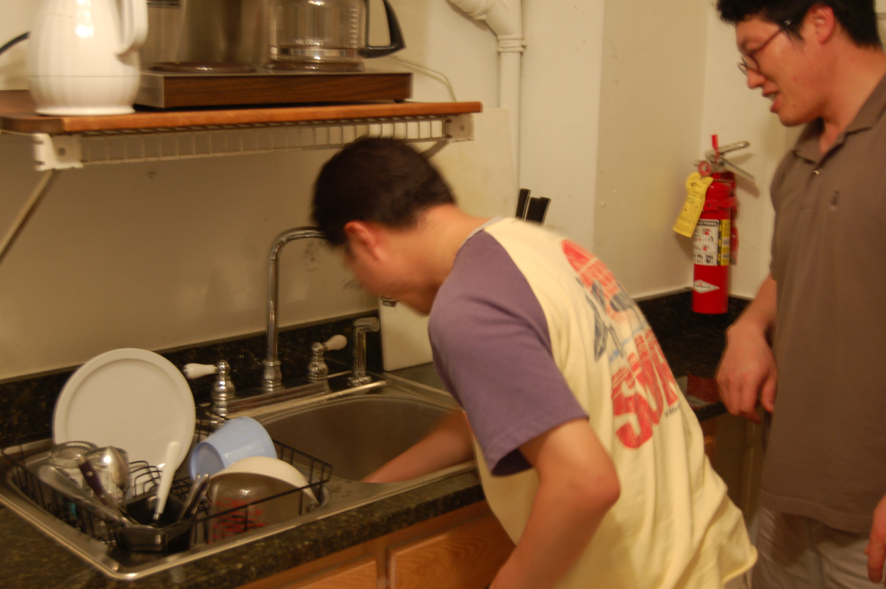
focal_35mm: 46
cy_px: 294
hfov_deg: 42.4
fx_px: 1143
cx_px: 443
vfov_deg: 28.9
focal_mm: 31
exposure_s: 1/4
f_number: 4.5
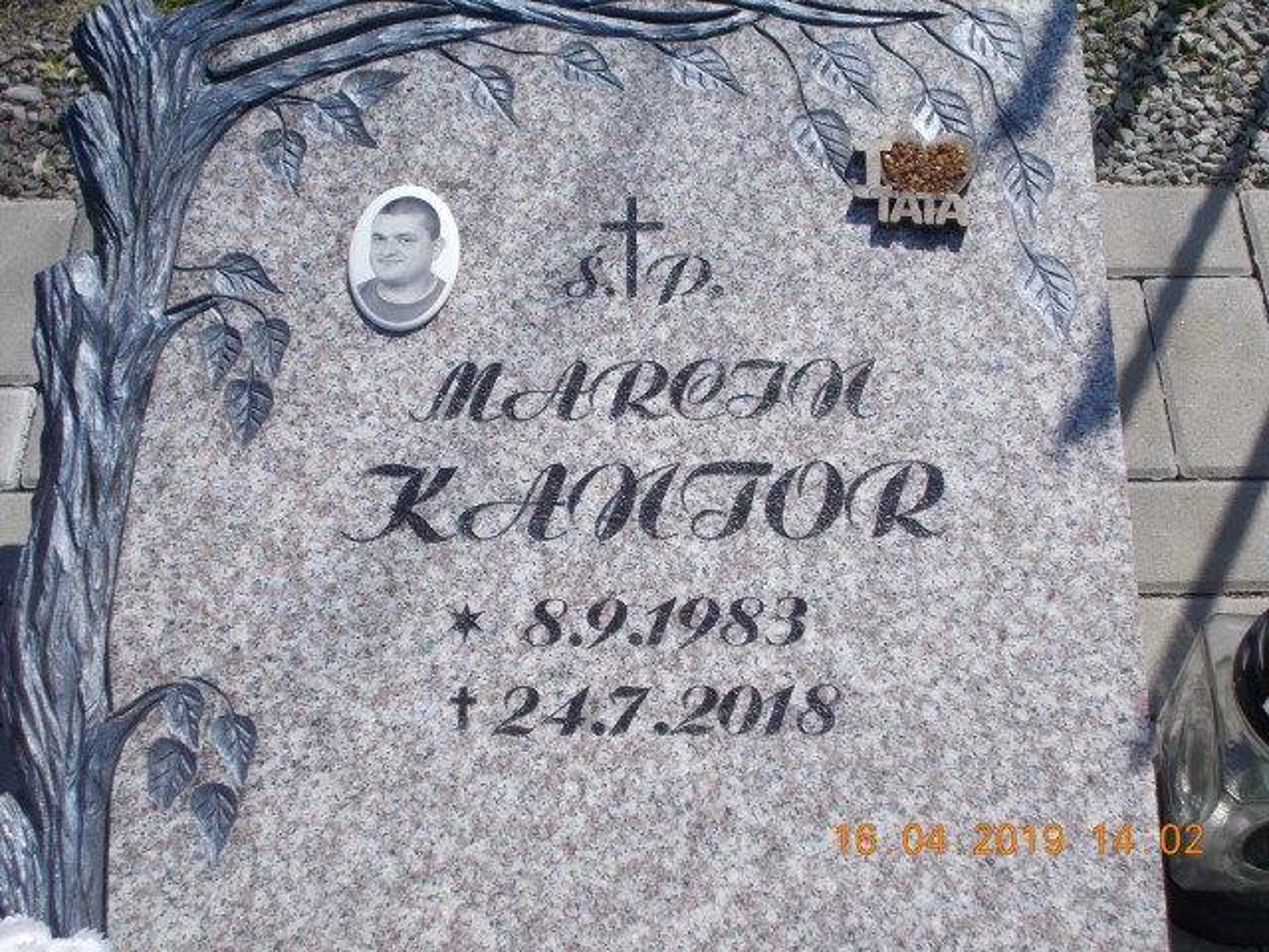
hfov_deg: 38.2
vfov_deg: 29.1
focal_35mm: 50
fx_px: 1833
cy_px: 476
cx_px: 634
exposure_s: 1/100
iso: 80
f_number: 11.3
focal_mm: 9
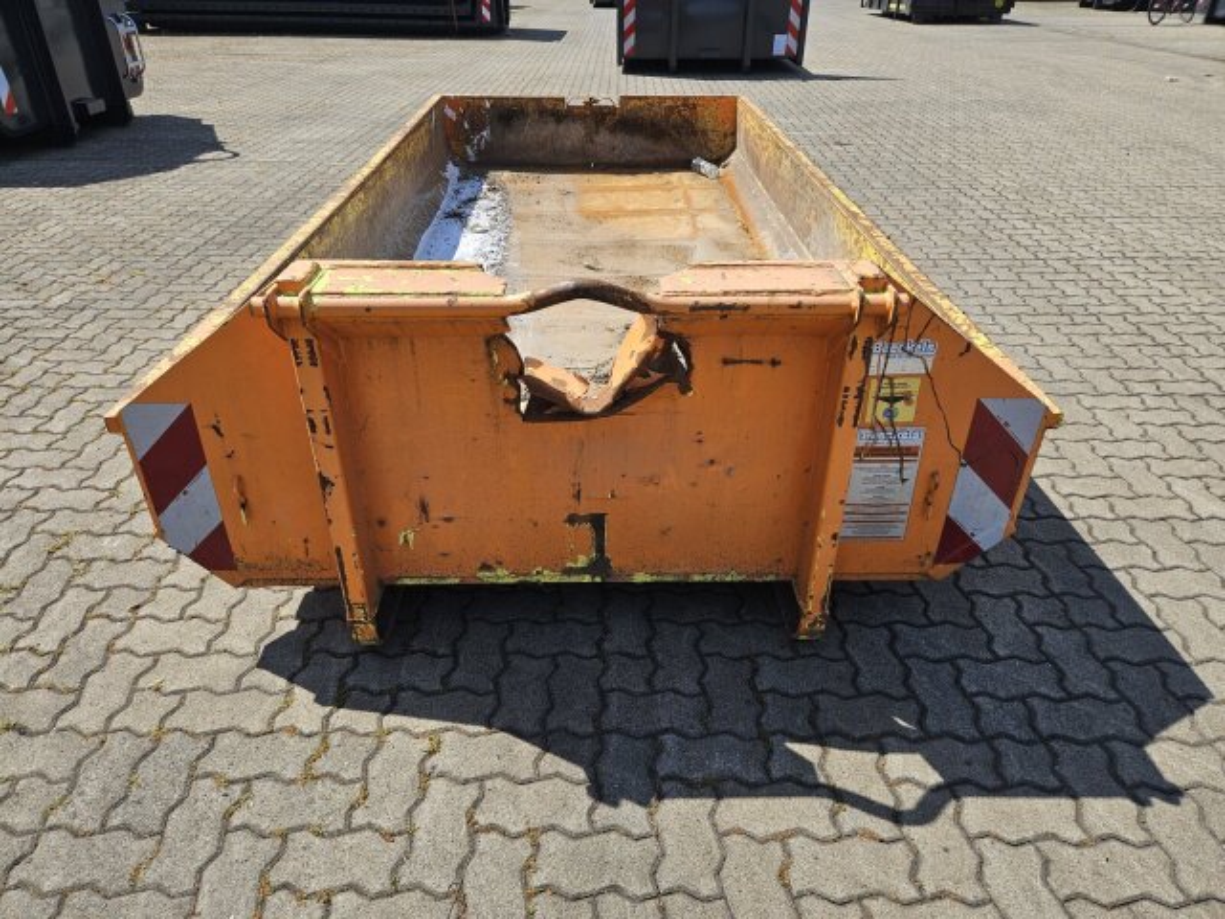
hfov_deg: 73.9
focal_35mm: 23
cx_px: 612
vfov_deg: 58.9
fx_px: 814
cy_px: 460
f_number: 1.8
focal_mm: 5.4
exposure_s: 1/1501
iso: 25
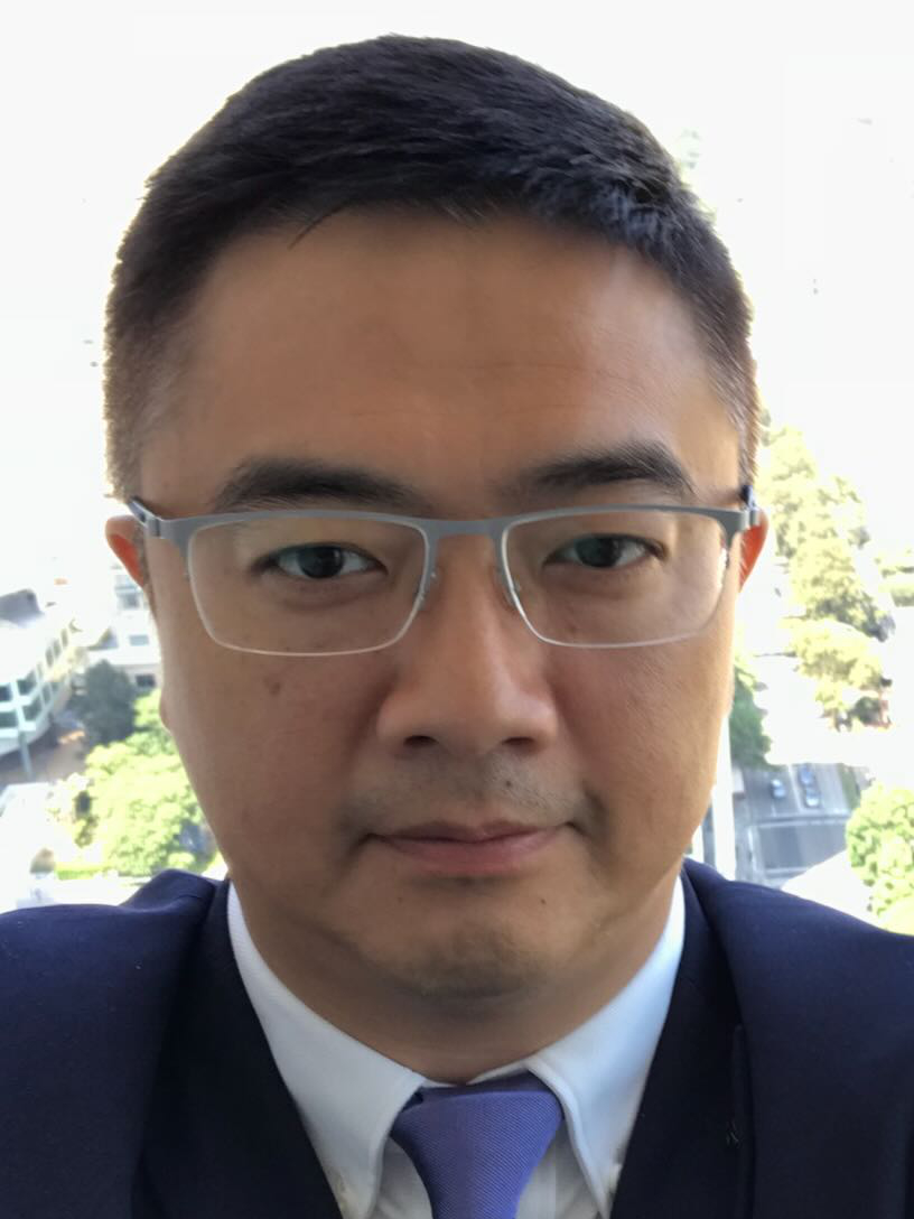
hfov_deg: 44.2
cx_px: 457
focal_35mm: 32
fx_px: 1127
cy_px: 610
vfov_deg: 56.8
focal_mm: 2.9
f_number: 2.2
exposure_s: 1/100
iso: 25
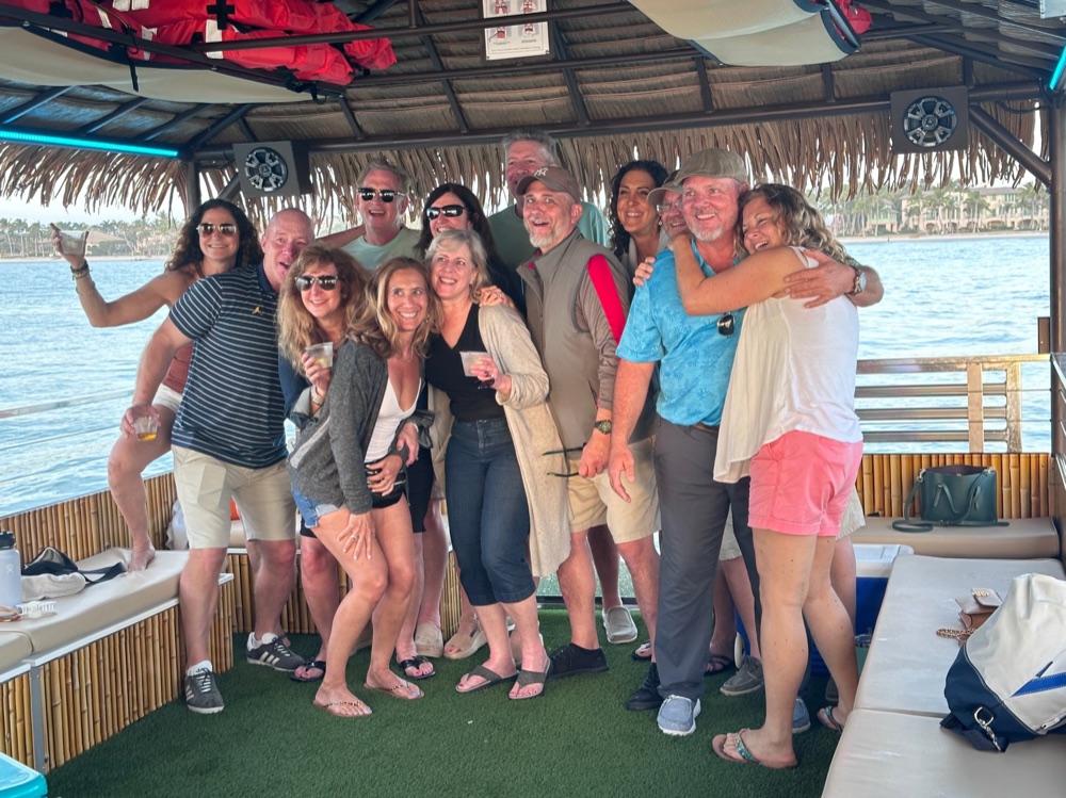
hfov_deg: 39.7
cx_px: 533
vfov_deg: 30.2
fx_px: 1477
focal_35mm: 48
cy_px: 399
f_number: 1.78
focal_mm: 6.86
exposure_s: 1/77
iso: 80
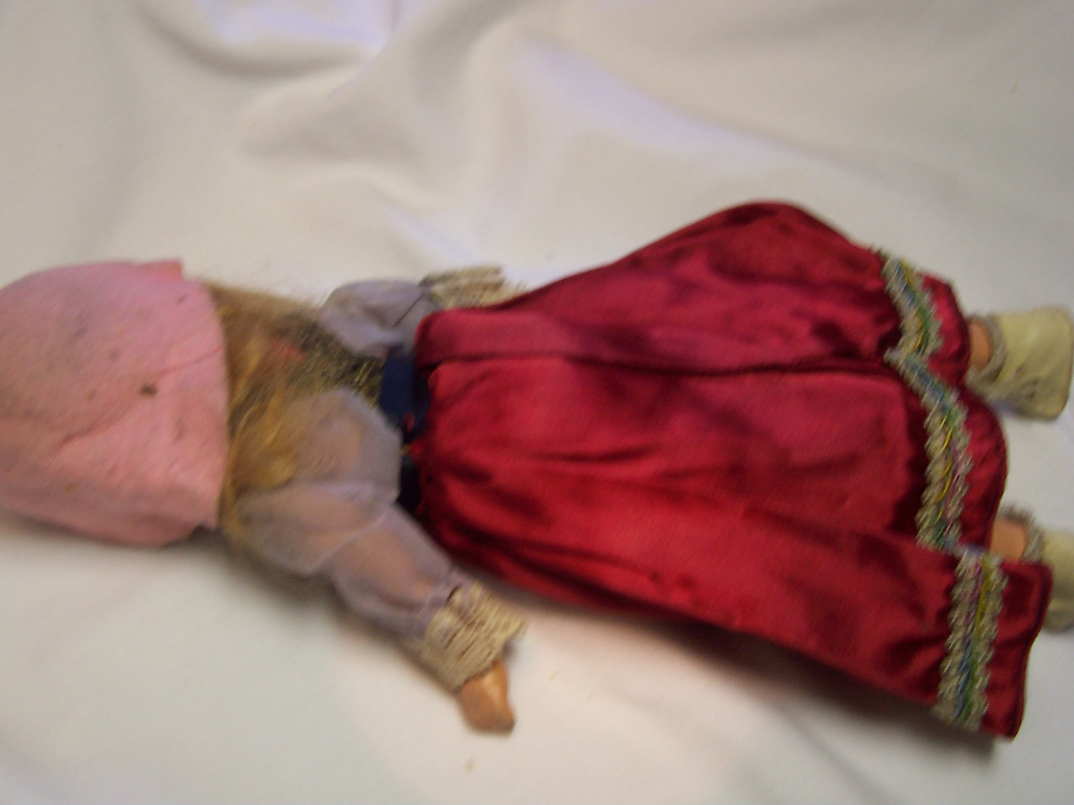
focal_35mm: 37
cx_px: 537
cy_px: 402
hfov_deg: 50.1
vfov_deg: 38.7
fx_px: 1148
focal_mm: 5.6
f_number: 2.8
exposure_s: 1/30
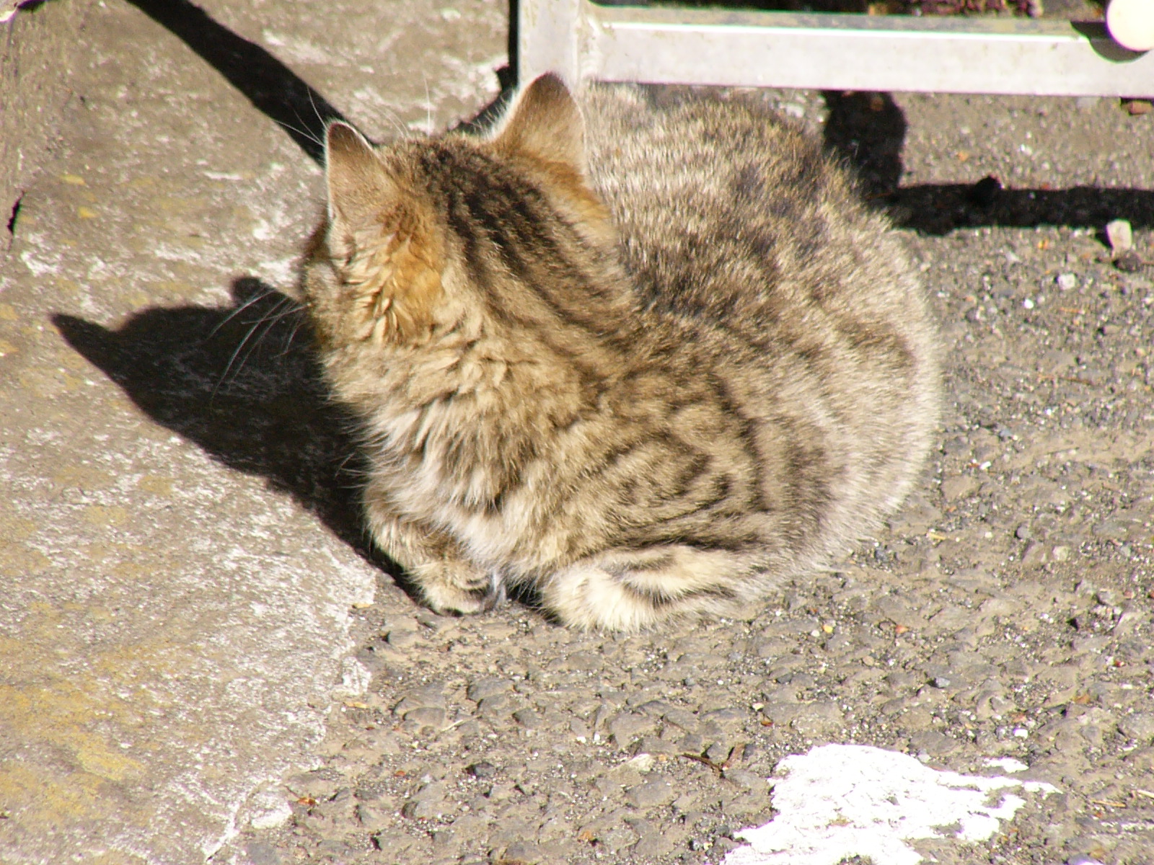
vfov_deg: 3.5
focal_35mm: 420
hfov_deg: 4.7
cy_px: 432
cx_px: 577
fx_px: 14002
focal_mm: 55.2
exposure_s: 1/500
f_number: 5.2
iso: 100
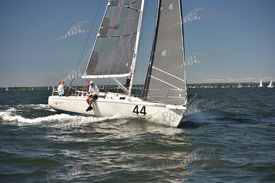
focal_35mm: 70
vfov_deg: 19.5
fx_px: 535
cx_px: 138
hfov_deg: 28.8
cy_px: 92
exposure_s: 1/1250
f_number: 3.5
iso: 250
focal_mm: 70
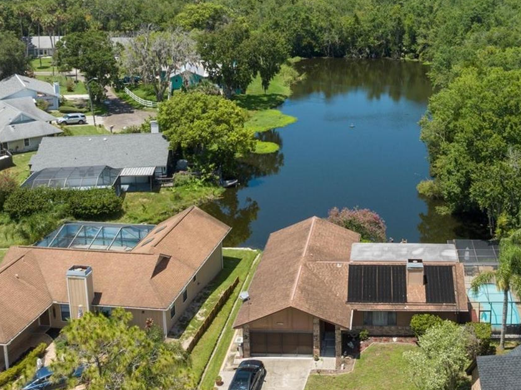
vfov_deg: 30.6
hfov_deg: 40.2
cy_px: 71
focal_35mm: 46
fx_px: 692
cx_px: 383
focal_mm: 12.29
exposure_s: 1/160
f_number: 8
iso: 100
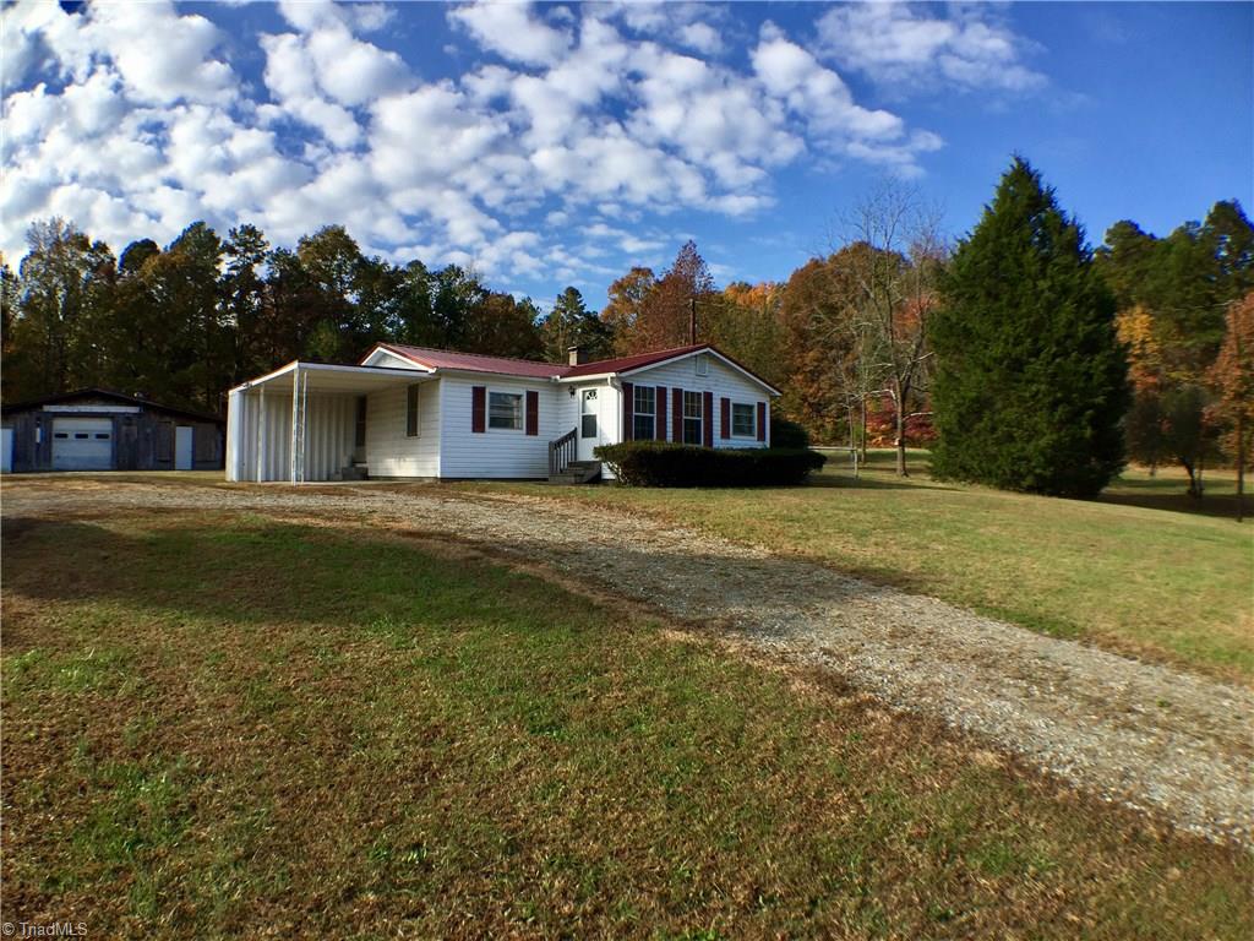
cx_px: 627
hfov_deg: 61.7
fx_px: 1051
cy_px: 470
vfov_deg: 48.2
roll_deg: -0.2
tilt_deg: +0.0
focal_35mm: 29
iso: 32
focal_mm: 4.15
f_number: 2.2
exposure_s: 1/1464
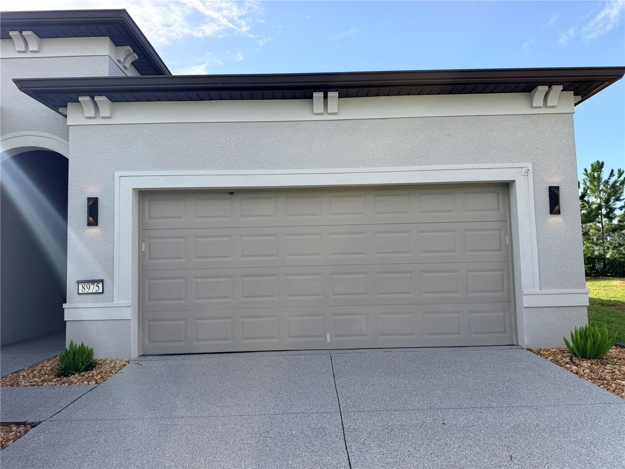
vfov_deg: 56.8
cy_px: 234
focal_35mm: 24
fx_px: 433
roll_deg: +1.4
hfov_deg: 71.6
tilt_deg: +4.7
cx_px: 312
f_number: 1.78
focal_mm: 6.76
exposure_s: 1/2525
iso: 80
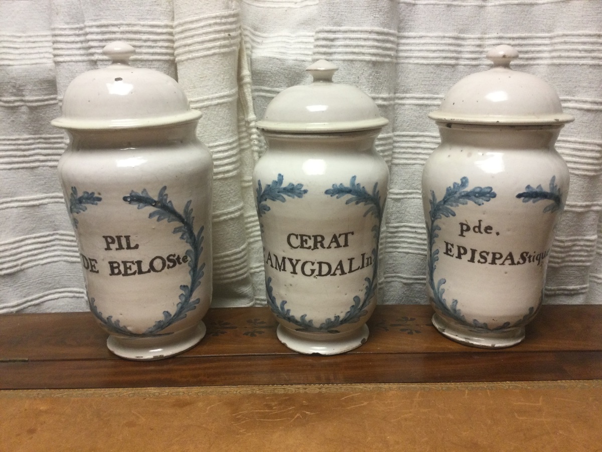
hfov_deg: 58.4
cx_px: 301
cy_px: 226
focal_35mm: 31
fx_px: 539
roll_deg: +2.7
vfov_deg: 45.4
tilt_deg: -15.6
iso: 80
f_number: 2.4
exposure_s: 1/33
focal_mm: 3.3
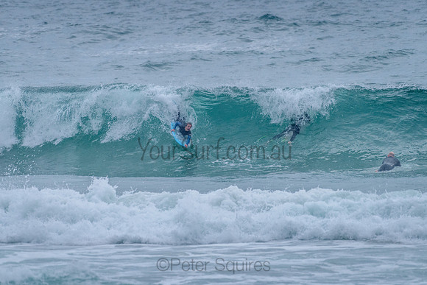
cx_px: 214
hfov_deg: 3.4
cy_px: 111
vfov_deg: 2.2
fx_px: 7270
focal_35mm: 613
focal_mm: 500
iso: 1600
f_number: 5.6
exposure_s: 1/2000
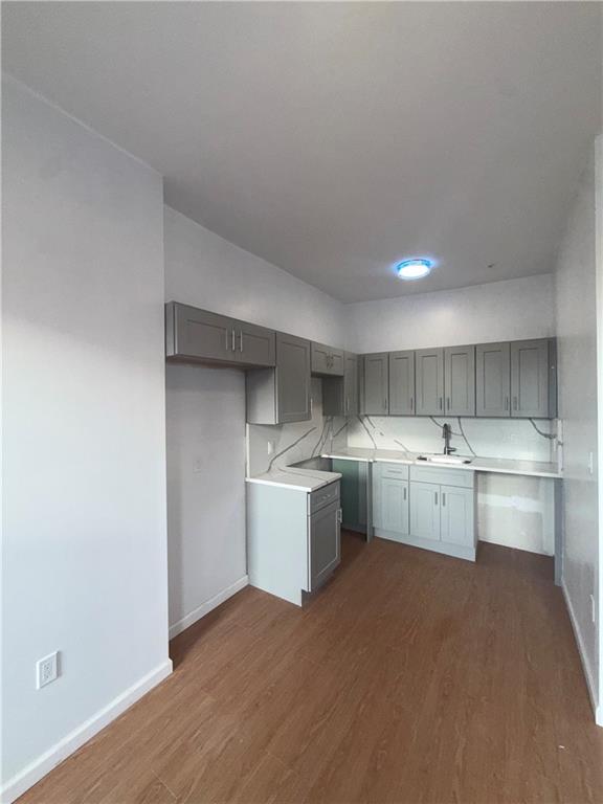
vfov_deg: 102.1
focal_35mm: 14
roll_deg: -0.1
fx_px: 325
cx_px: 302
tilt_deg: +0.5
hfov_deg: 85.7
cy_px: 402
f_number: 2.2
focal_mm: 2.22
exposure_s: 1/120
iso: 100
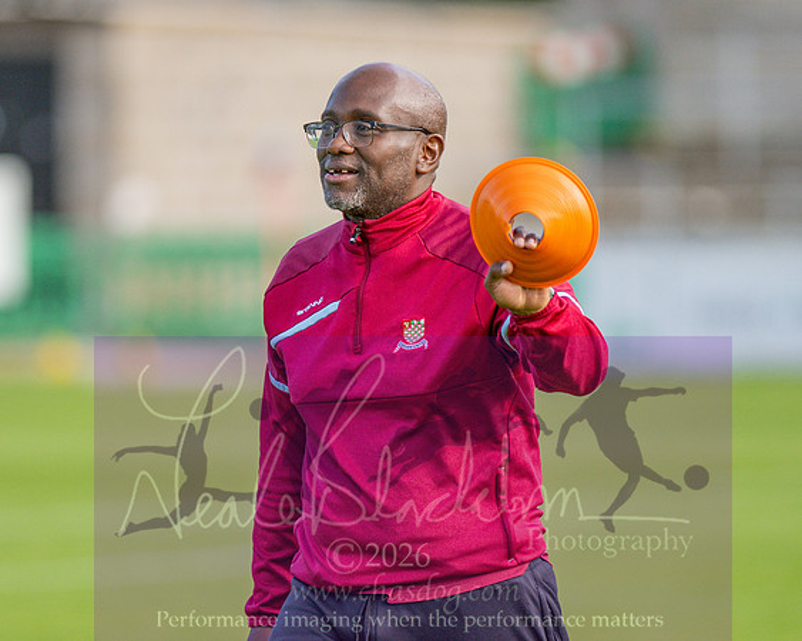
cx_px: 320
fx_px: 12030
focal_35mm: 507
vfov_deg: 3.1
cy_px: 320
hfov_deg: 3.8
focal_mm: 300
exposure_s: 1/3200
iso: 400
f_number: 2.8
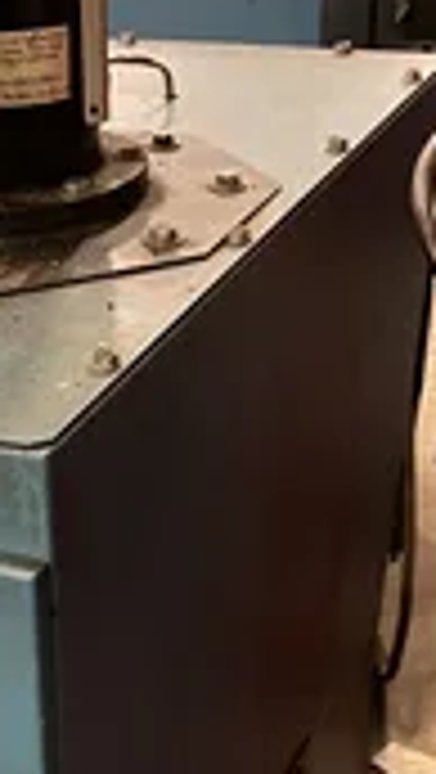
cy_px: 832
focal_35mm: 66
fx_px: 1354
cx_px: 36
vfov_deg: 29.1
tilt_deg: -39.9
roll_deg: +4.6
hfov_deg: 18.0
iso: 800
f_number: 1.6
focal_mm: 4.2
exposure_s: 1/30
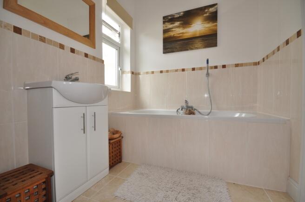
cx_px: 152
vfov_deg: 77.2
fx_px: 127
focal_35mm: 15
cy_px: 101
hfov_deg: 100.4
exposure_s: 1/2.5
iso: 200
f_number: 11
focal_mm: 10
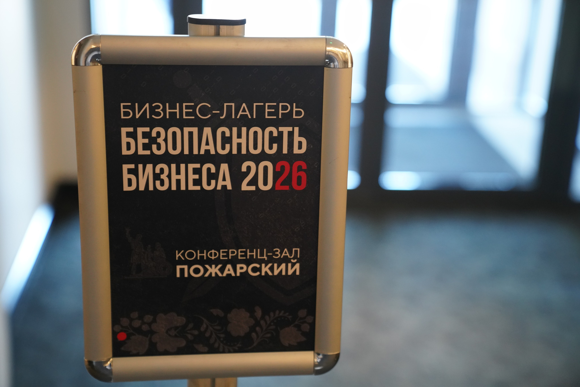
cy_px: 194
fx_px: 983
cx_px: 290
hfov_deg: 32.9
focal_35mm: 61
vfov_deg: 22.3
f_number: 2.8
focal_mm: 61
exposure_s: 1/80
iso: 4000
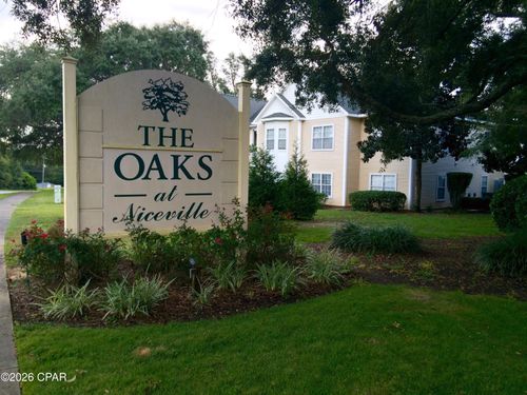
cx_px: 264
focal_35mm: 29
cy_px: 198
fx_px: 442
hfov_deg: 61.7
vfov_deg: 48.2
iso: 32
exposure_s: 1/60
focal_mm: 4.15
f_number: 2.2
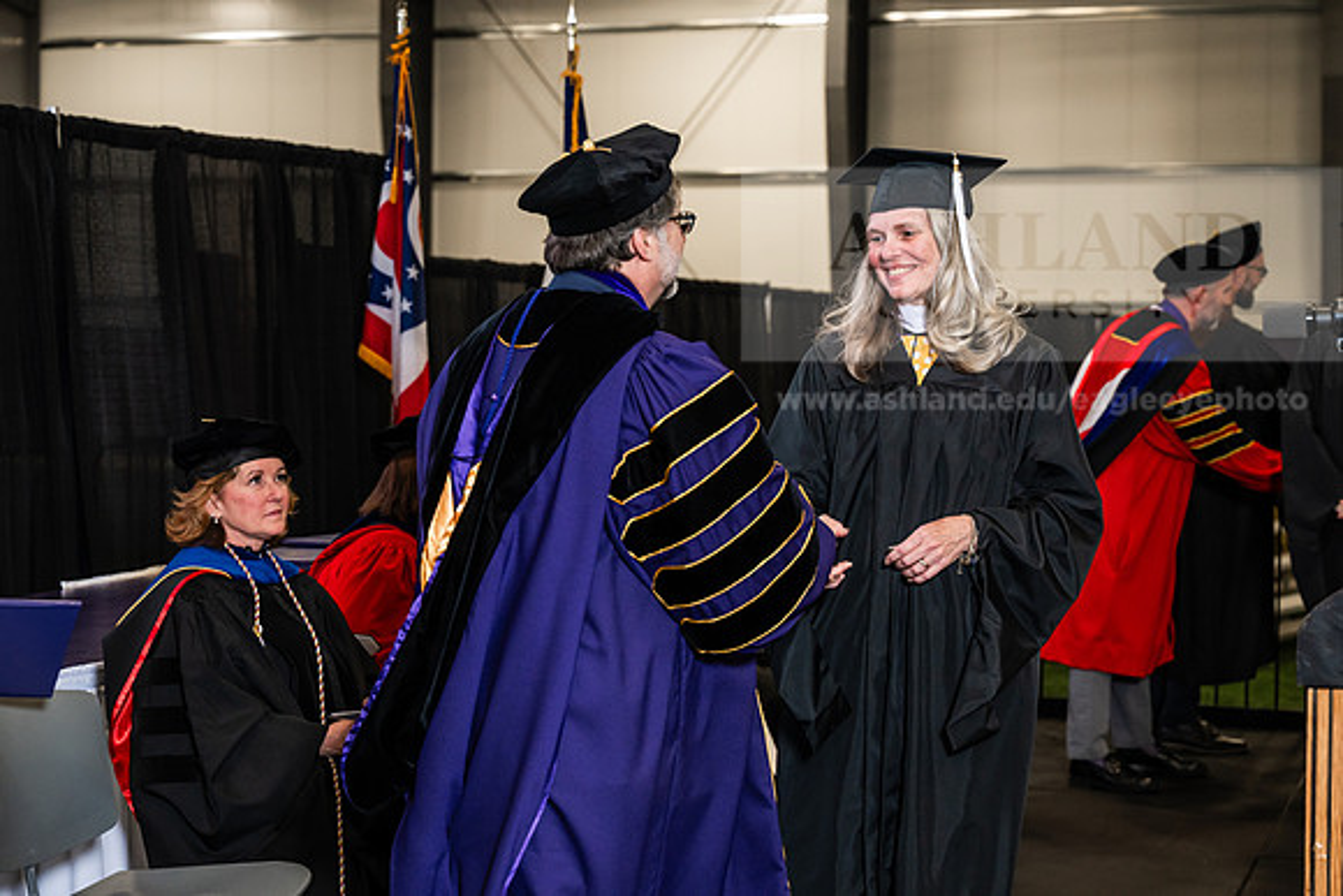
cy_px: 448
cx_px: 672
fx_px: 2612
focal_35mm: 70
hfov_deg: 28.8
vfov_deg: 19.5
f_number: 4.5
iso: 1250
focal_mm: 70
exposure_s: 1/200
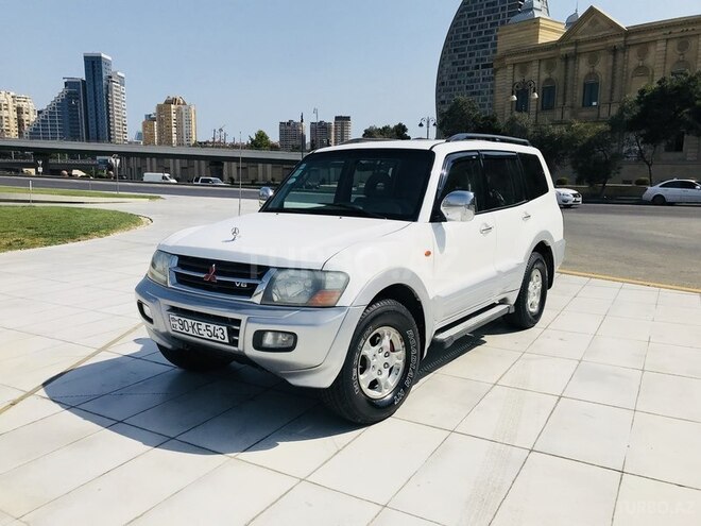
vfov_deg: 49.7
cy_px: 263
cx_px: 350
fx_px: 567
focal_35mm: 28
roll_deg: -0.3
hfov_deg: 63.4
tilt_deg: -8.4
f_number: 1.8
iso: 25
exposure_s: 1/6410
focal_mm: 3.99
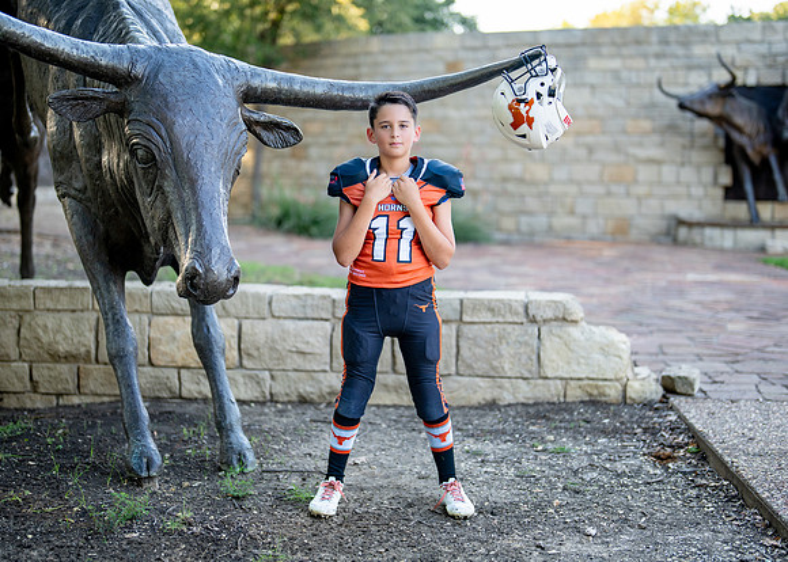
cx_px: 391
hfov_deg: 32.6
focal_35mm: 60
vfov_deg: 23.6
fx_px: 1346
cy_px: 279
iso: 200
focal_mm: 50
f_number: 1.2
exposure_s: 1/1000
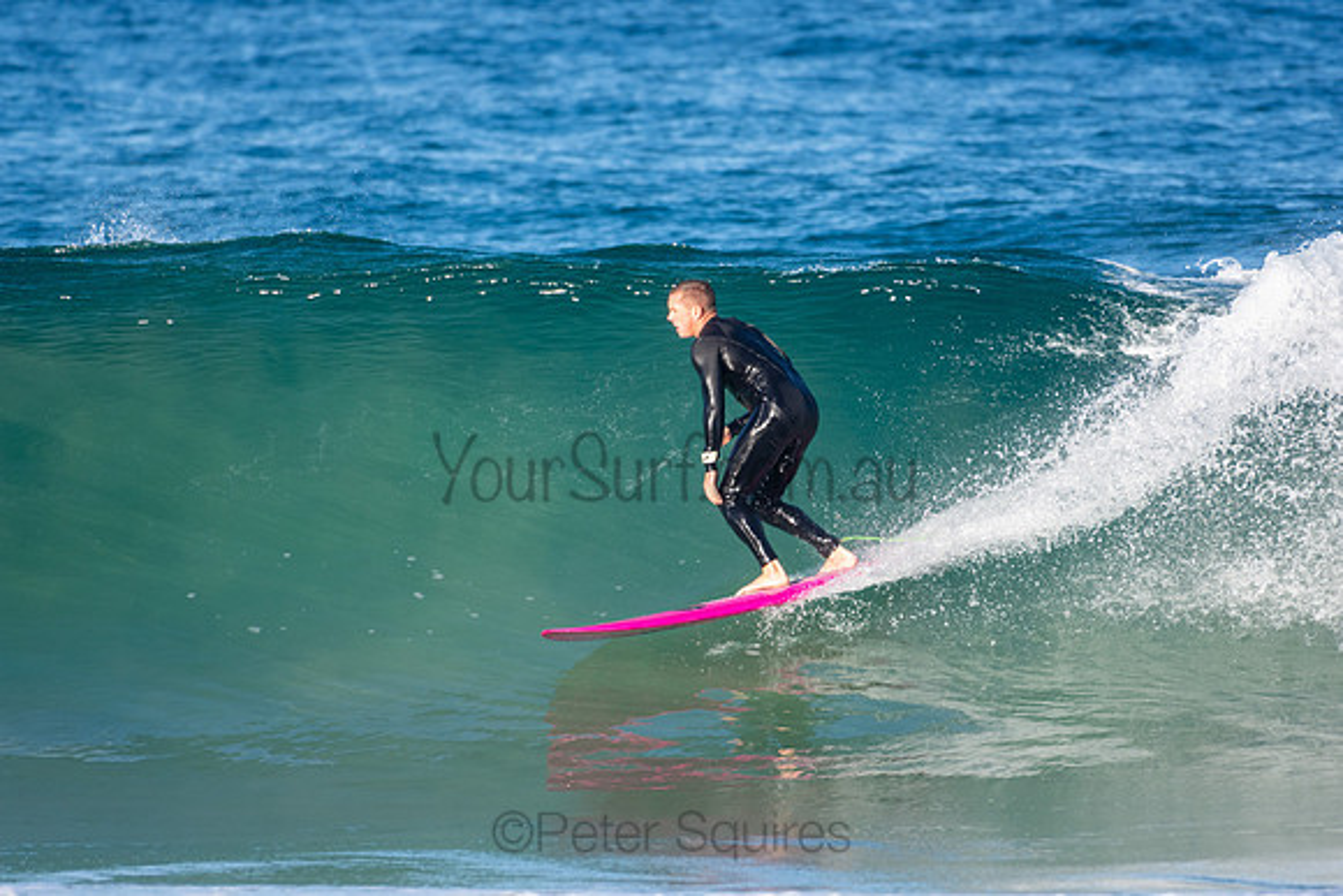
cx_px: 672
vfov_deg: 1.8
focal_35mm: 750
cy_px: 448
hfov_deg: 2.7
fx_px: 27984
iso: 360
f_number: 5.6
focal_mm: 500
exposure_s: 1/1250
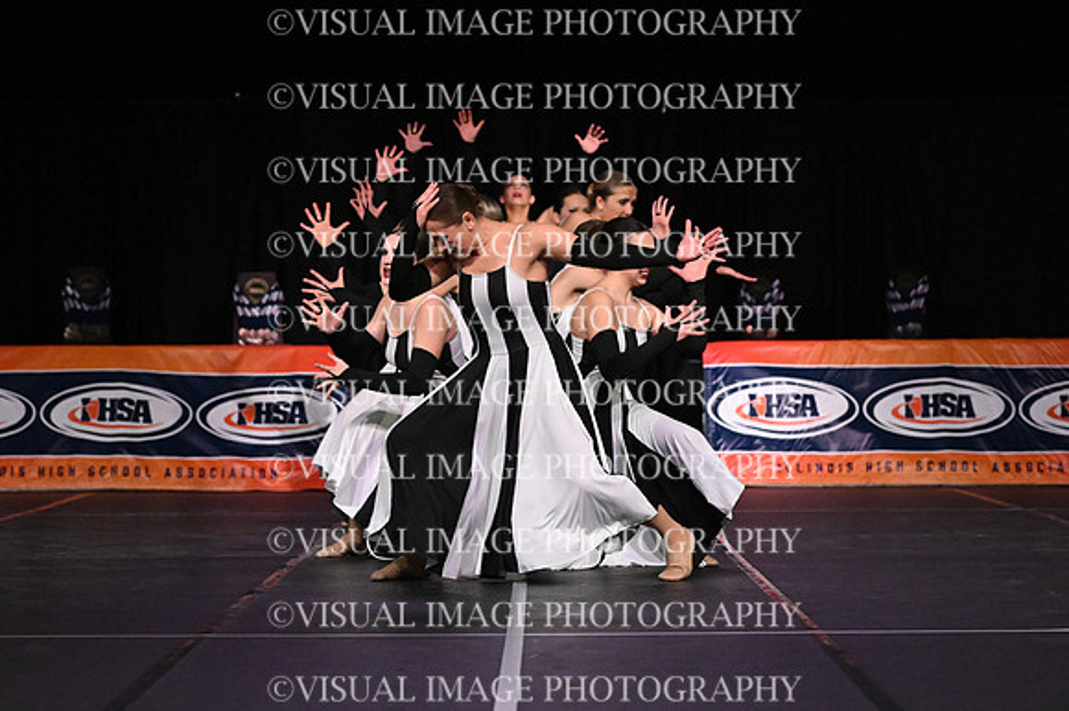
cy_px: 356
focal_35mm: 133
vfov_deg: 10.3
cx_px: 534
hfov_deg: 15.4
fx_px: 3947
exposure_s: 1/800
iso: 8000
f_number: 4
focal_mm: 89
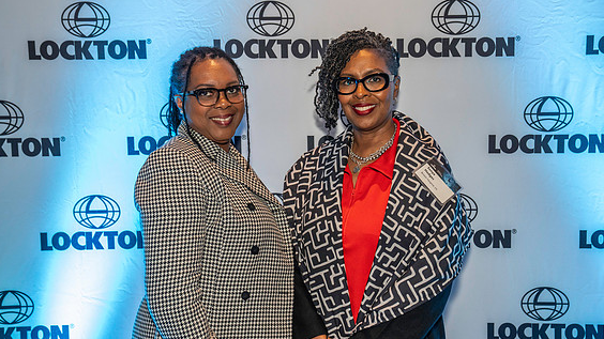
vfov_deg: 28.3
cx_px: 298
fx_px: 673
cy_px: 179
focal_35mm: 42
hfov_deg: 48.4
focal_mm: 39
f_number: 4
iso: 1600
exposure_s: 1/160
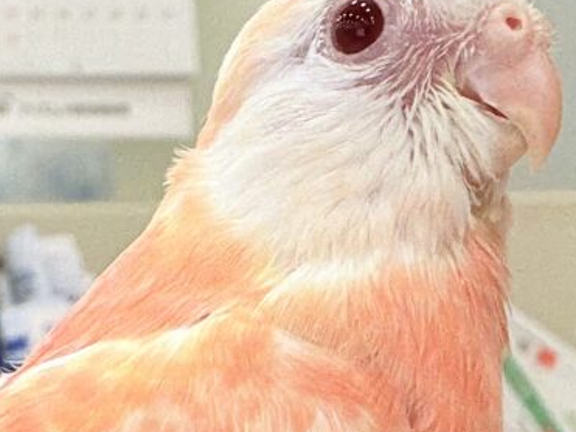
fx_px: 1614
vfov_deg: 15.0
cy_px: 432
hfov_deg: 19.7
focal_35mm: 97
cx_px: 3
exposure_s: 1/50
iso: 50
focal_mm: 2.69
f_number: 1.9
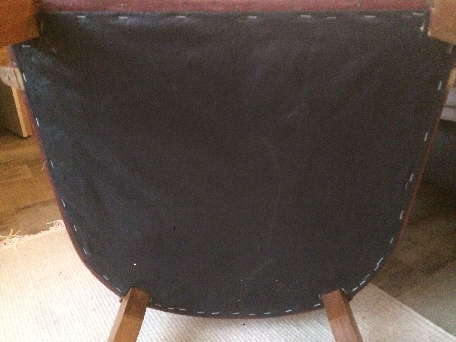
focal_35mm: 29
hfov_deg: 61.7
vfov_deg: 48.2
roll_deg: +1.2
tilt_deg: -23.7
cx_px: 228
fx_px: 382
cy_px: 171
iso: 1000
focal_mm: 4.15
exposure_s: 1/17
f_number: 2.2
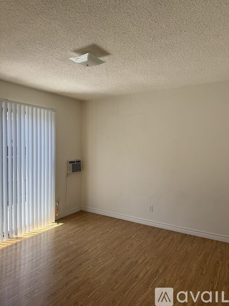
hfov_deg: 56.8
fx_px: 212
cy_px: 153
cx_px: 114
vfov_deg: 71.6
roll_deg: -0.9
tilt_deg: -2.0
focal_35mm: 24
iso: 100
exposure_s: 1/517
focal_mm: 6.76
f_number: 1.78
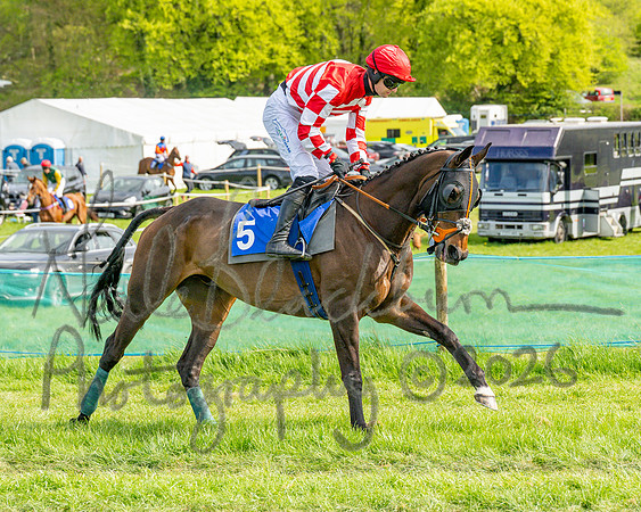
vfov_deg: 11.6
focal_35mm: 133
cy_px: 288
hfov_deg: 14.5
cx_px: 400
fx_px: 2523
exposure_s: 1/2000
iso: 200
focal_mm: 70
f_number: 4
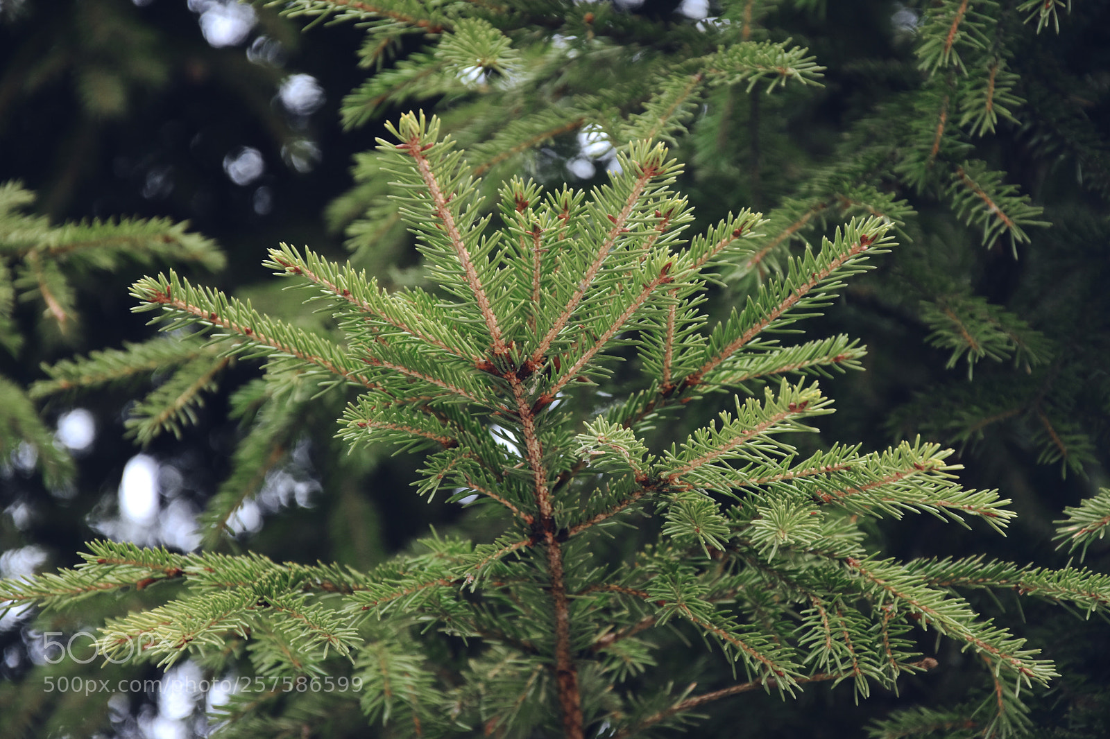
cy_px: 370
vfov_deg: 8.7
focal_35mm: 158
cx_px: 555
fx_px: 4855
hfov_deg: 13.0
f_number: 6.3
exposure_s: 1/640
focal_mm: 105
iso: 800
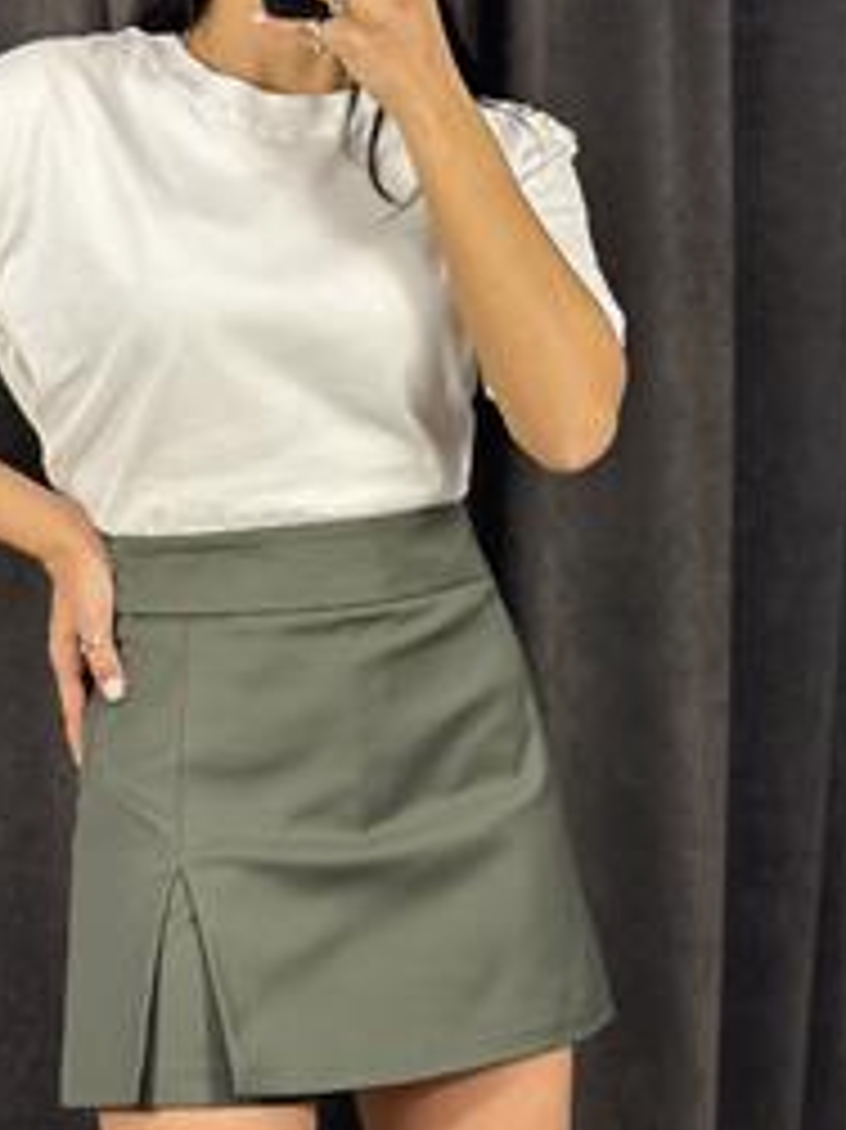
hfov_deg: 18.6
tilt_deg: -26.9
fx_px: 2576
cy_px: 448
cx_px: 382
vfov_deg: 24.7
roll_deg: +1.0
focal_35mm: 79
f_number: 1.78
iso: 125
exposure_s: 1/100
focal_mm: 6.86
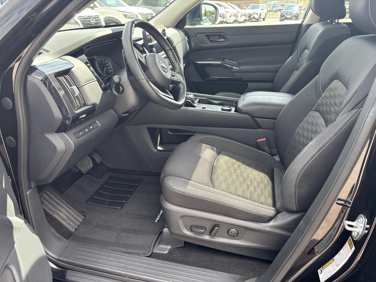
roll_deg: +0.4
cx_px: 188
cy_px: 141
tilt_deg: -24.5
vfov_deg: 53.1
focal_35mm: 26
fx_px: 282
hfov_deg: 67.3
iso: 50
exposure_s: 1/172
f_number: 1.6
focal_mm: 5.96
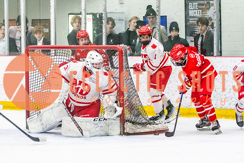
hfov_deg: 10.6
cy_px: 82
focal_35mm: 195
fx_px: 1321
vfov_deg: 7.1
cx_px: 152
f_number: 2.8
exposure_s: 1/800
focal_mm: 80
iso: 4000
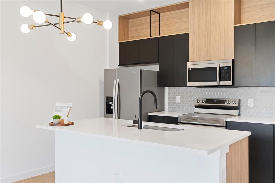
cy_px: 92
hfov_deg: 54.4
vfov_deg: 37.8
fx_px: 267
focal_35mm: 35
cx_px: 138
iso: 100
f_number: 9
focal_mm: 35
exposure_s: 1/1.25
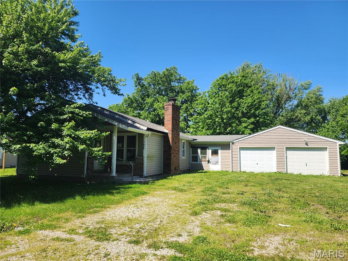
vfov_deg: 58.9
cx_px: 174
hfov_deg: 73.9
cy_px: 130
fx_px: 231
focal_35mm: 23
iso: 12
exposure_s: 1/722
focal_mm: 6.4
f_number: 1.8
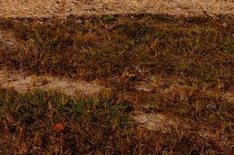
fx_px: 539
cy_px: -168
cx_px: -133
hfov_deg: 20.4
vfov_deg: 13.6
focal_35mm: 83
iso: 100
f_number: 8
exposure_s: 1/500
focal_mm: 17
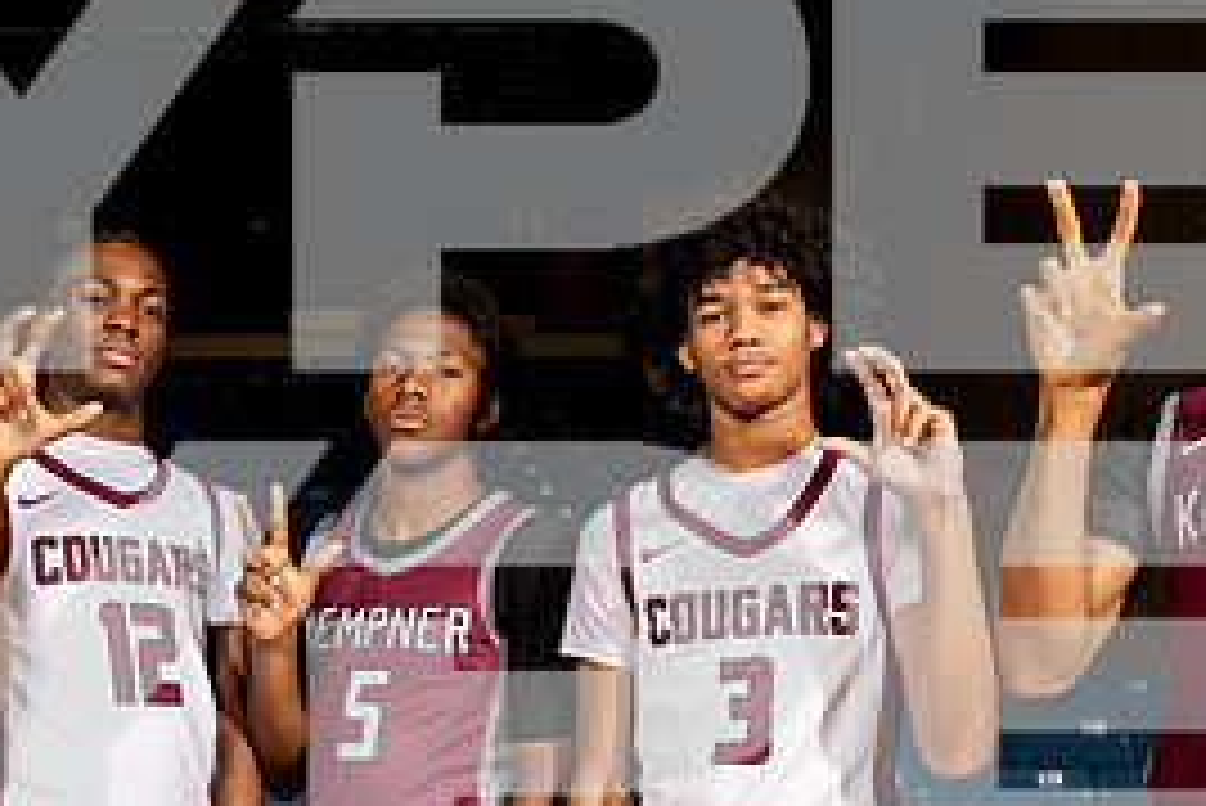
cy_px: 682
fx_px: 1743
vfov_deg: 25.4
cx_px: 220
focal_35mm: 52
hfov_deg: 36.7
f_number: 7.1
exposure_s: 1/125
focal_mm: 24
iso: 250
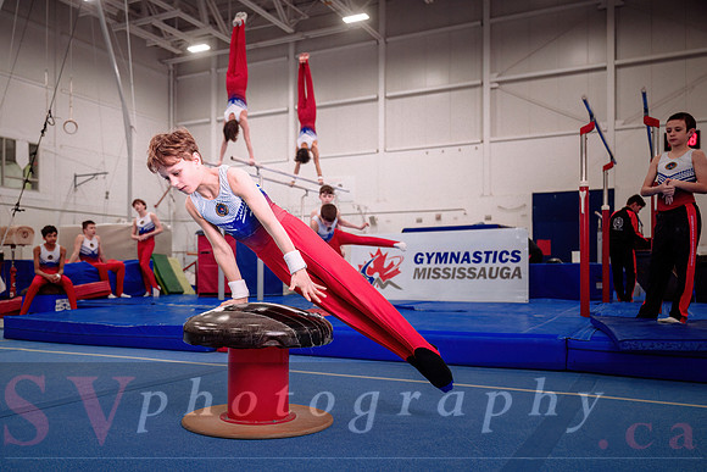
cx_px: 313
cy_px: 263
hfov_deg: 56.4
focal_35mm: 33
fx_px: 657
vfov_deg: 39.5
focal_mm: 30
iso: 1600
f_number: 2.8
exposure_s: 1/800
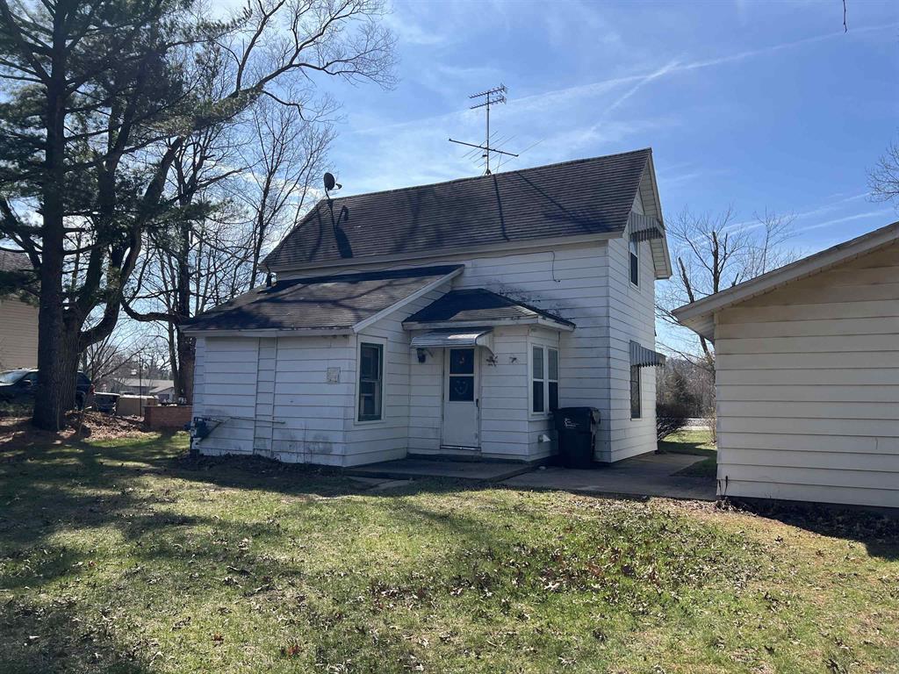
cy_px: 337
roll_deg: -0.7
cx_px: 450
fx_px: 675
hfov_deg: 67.3
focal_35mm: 26
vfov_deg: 53.1
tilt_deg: +6.4
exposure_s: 1/3460
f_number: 1.5
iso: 50
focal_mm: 5.7
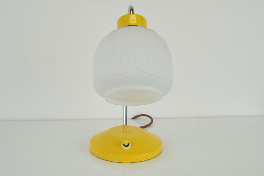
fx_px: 264
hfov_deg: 53.1
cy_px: 88
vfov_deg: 36.9
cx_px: 132
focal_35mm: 36
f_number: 9
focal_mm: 24
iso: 1600
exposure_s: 1/320
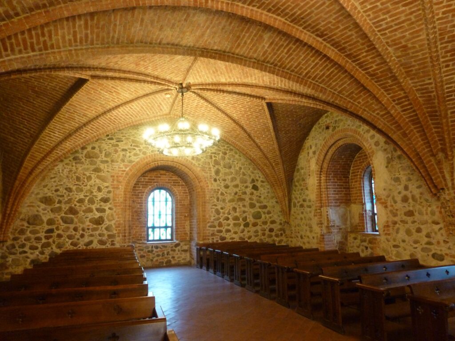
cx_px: 228
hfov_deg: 71.6
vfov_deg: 56.8
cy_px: 170
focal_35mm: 24
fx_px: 315
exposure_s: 1/8
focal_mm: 4.3
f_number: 3.3
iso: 400
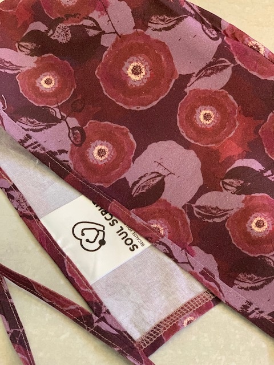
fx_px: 549
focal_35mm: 52
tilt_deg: -55.2
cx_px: 137
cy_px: 182
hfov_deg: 28.0
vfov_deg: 36.8
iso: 250
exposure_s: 1/60
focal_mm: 6
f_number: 2.4
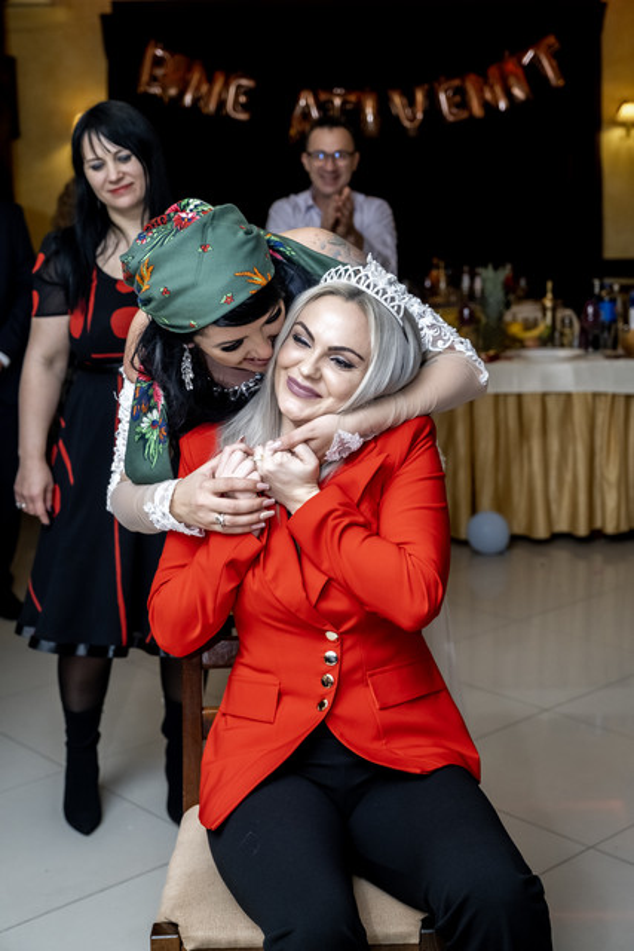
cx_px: 317
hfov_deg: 28.1
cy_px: 476
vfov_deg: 41.1
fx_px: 1267
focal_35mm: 48
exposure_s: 1/125
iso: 1250
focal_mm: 32.1
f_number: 2.8
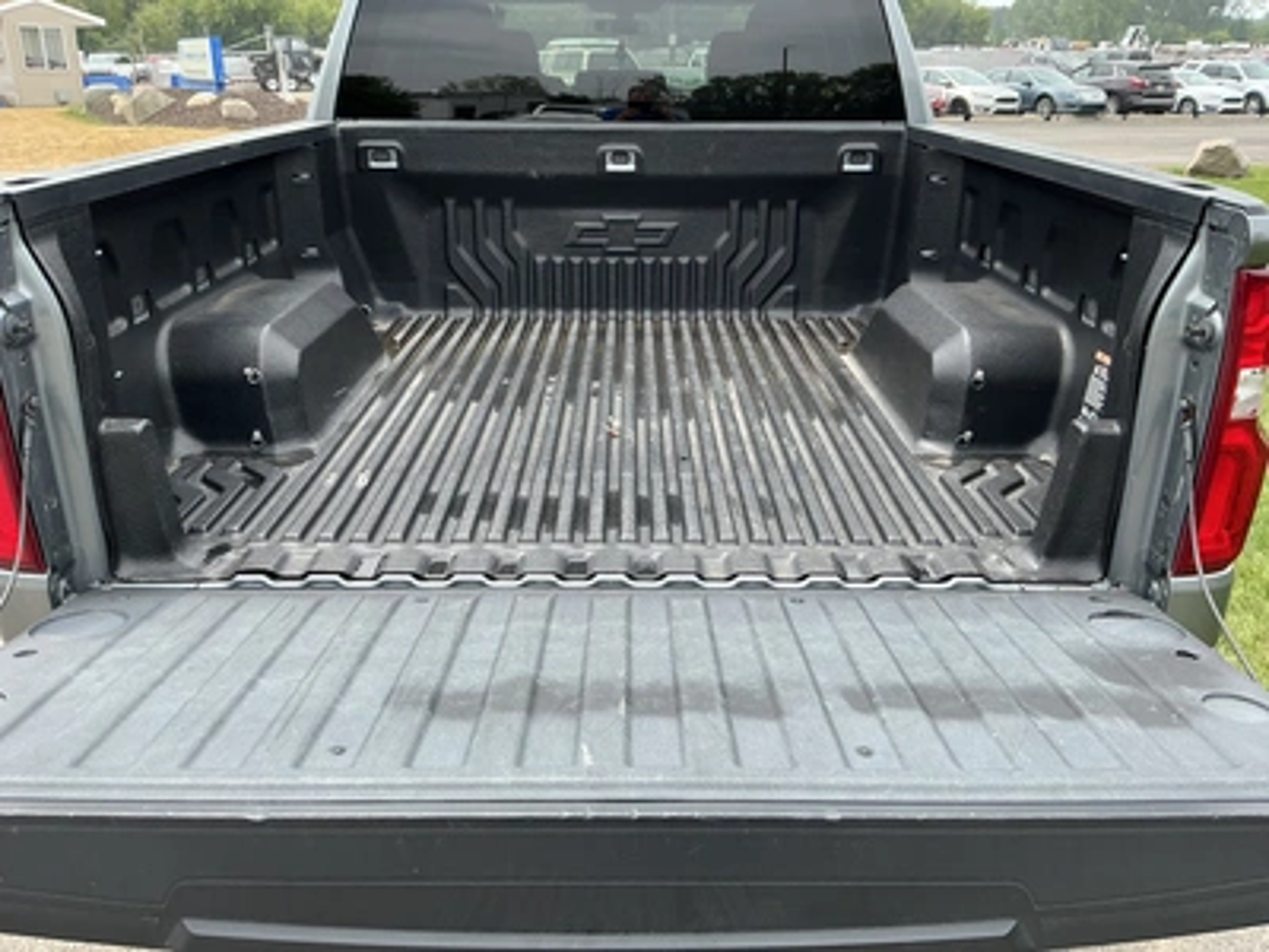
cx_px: 634
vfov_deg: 49.7
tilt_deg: -19.2
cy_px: 476
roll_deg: -0.5
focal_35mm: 28
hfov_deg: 63.4
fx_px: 1026
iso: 25
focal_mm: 3
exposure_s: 1/482
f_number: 1.8
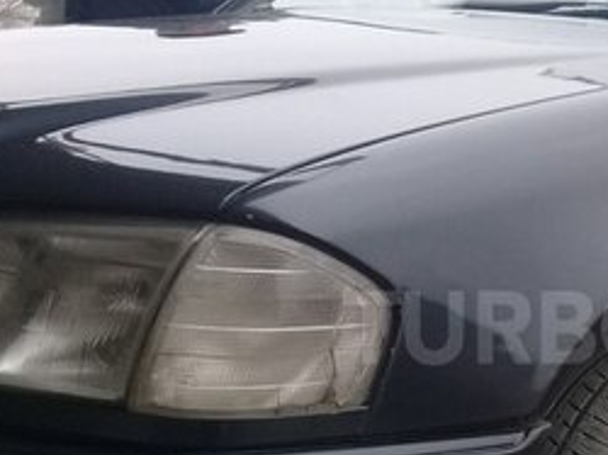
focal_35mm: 82
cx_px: 591
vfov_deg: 17.9
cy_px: 327
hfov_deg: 23.0
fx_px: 1439
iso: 80
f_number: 2.2
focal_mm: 3.3
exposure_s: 1/33
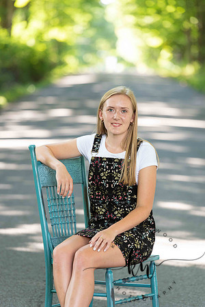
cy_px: 154
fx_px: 1537
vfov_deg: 11.4
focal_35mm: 180
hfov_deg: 7.6
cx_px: 102
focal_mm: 180
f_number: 3.5
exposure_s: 1/200
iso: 640
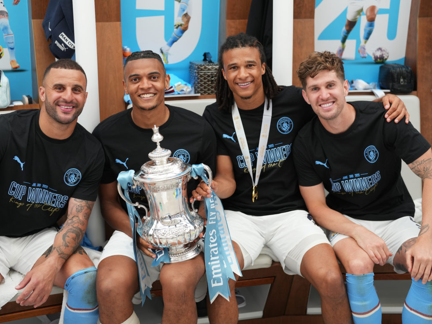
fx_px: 686
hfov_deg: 34.9
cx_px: 208
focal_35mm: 55
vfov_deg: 26.6
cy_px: 160
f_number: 2
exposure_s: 1/320
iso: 640
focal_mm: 50
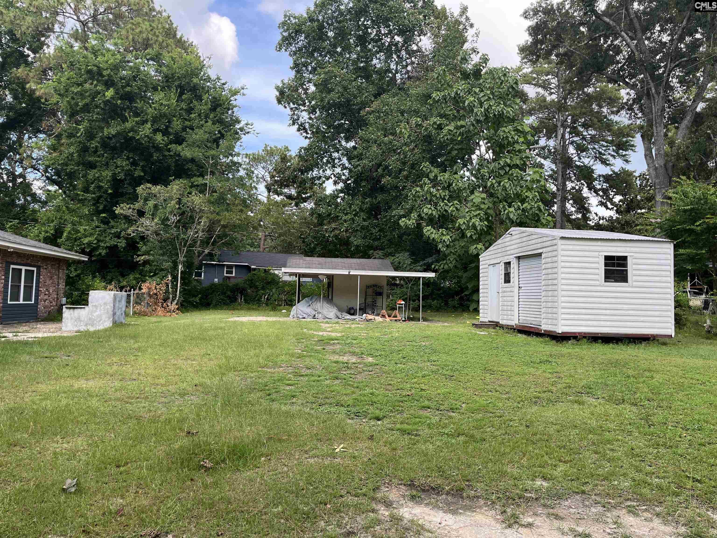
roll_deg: -0.9
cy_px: 269
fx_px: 539
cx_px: 358
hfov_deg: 67.3
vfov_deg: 53.1
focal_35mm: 26
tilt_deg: +5.8
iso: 50
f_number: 1.6
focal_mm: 5.1
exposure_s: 1/710
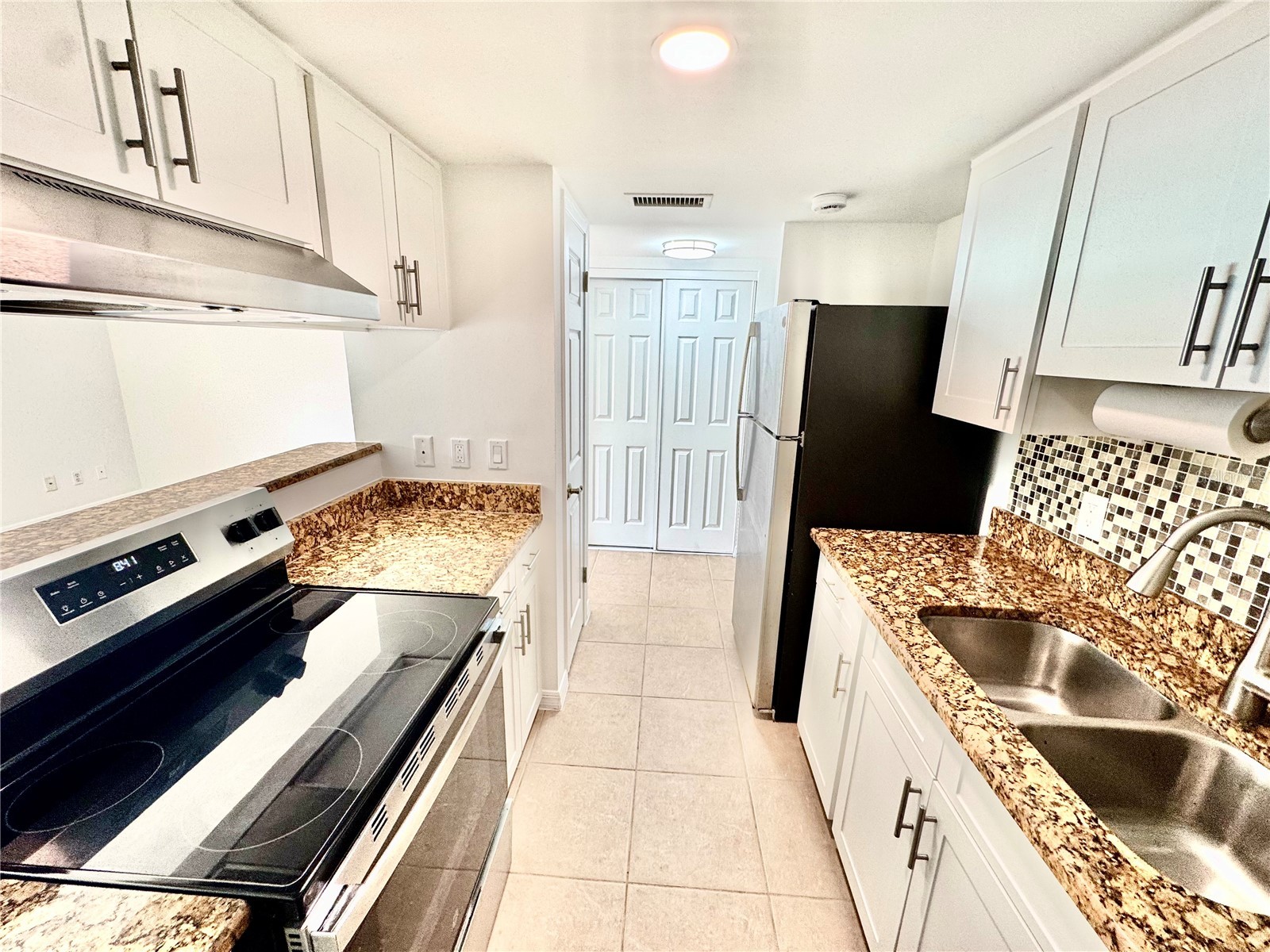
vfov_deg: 85.7
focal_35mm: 14
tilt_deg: -14.2
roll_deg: -1.0
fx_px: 514
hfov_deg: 102.1
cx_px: 635
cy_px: 476
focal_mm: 2.22
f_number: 2.2
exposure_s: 1/125
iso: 100
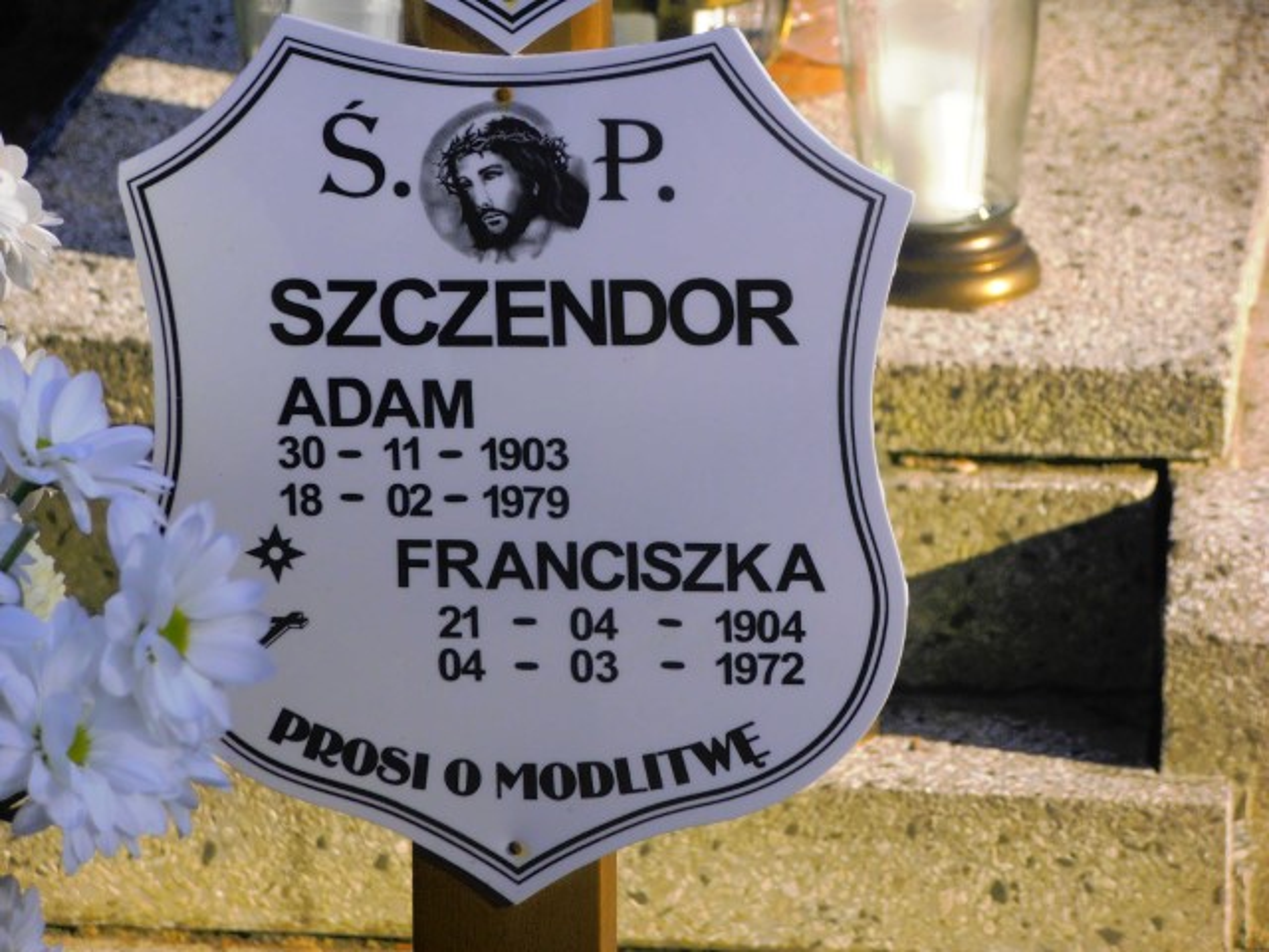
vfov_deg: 7.5
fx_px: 7259
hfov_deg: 10.0
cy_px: 476
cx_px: 634
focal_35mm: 198
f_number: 5.8
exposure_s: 1/250
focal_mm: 35.05
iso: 80
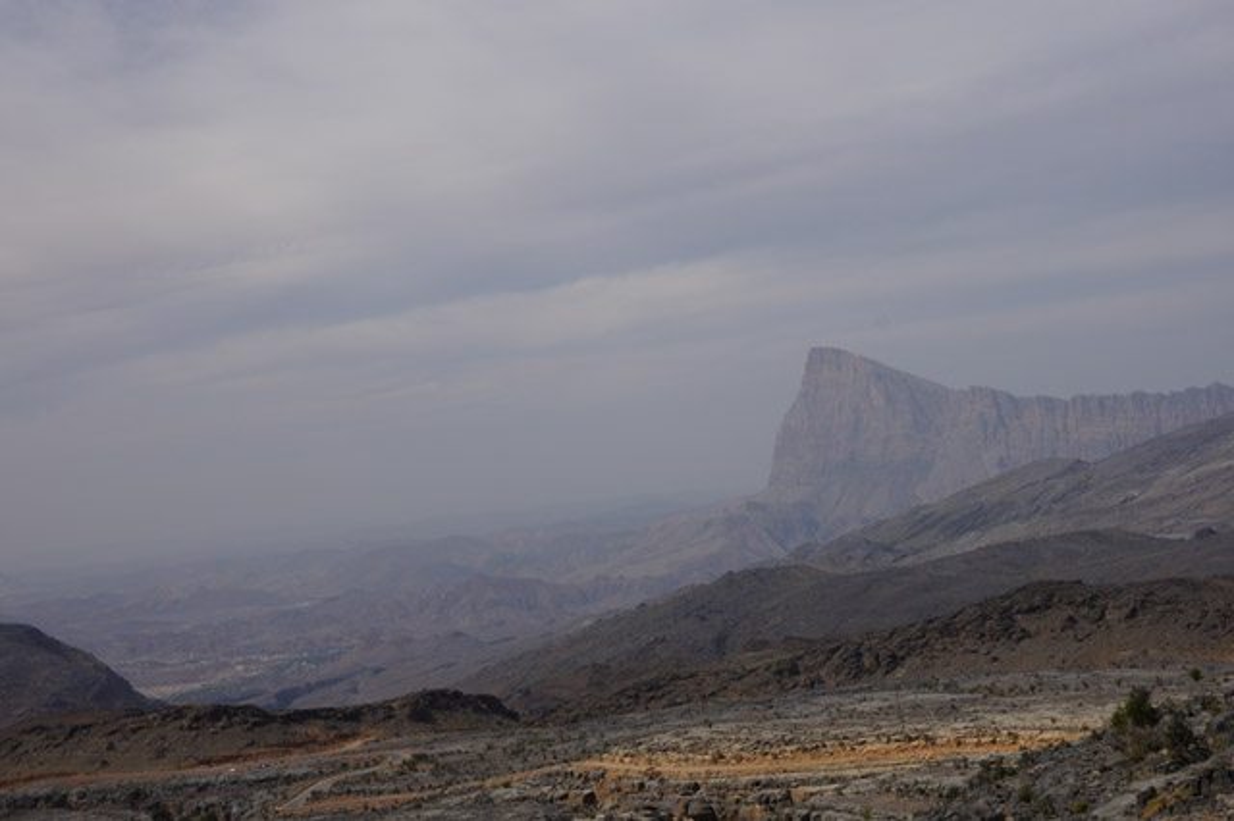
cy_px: 410
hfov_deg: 27.0
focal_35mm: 75
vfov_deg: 18.2
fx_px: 2569
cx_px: 617
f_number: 11
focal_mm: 50
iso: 200
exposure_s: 1/250
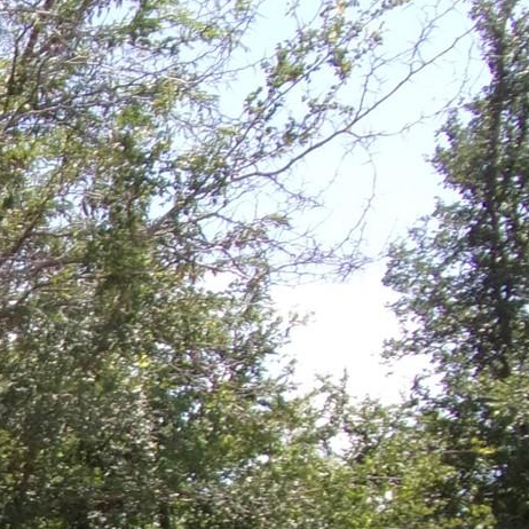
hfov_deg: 14.7
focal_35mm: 94
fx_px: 1625
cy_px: 642
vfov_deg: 17.6
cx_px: -574
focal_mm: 4.3
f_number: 3.3
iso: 80
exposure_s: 1/480
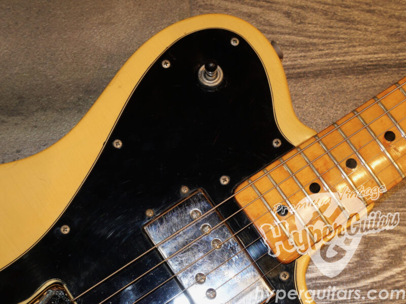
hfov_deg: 30.3
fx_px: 751
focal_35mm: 64
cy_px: 152
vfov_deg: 22.9
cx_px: 203
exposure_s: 1/50
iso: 800
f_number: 5.6
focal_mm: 32
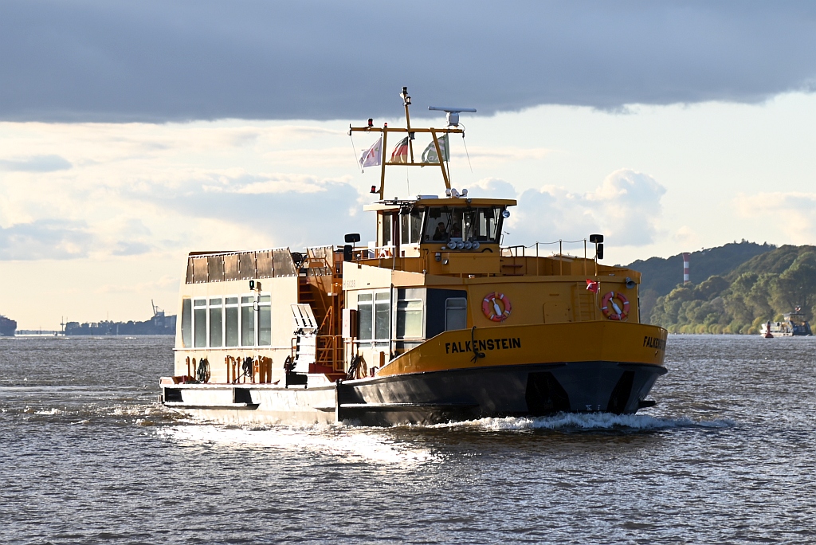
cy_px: 272
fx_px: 2721
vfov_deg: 11.4
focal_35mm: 120
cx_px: 408
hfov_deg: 17.1
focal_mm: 120
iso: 100
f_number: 4.5
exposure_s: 1/320
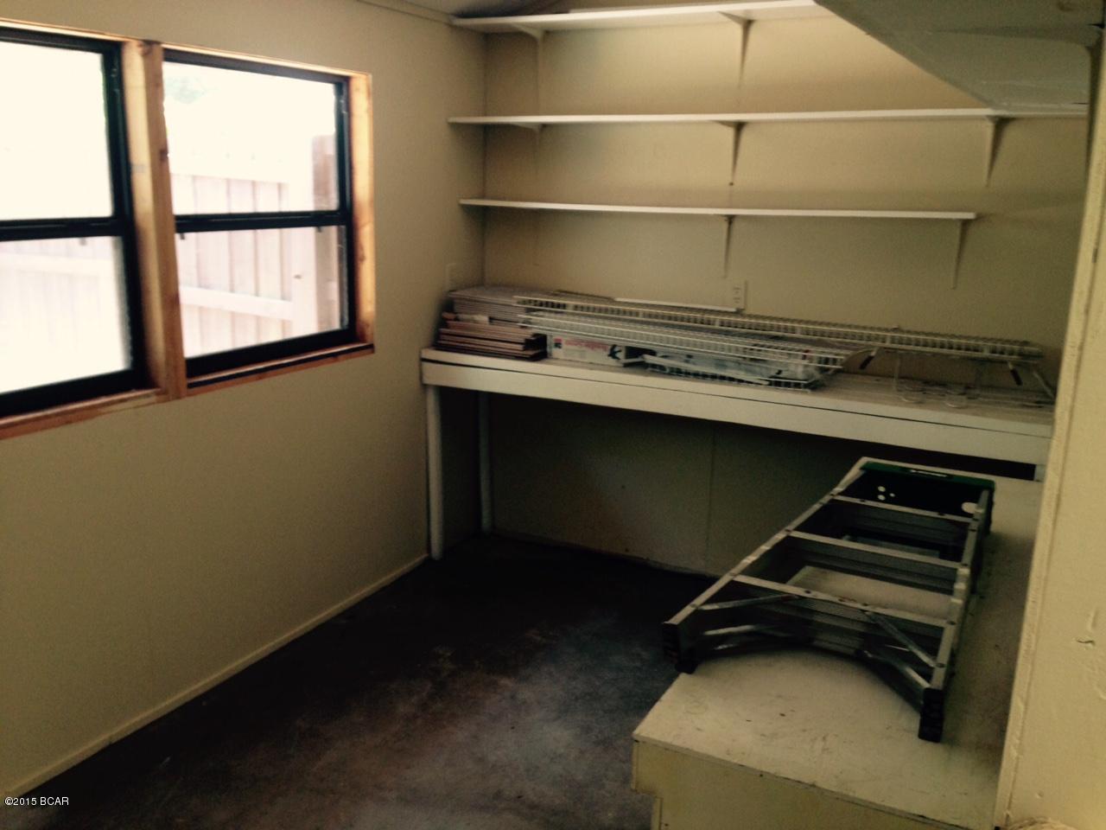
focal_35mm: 33
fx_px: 1054
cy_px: 415
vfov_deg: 42.9
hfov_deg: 55.4
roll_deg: -1.3
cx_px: 553
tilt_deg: -13.8
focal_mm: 4.12
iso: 100
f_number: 2.4
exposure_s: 1/20
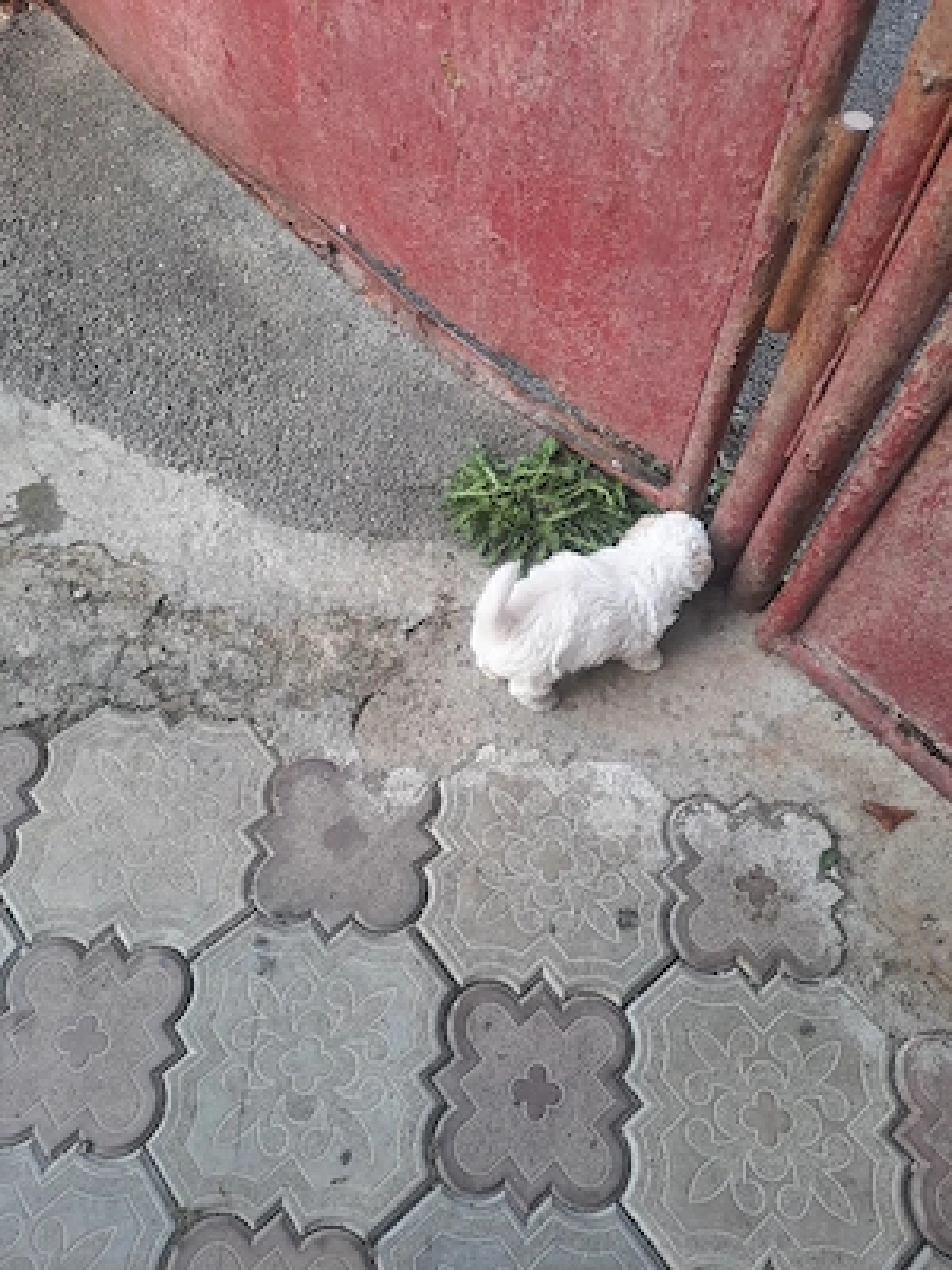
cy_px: 635
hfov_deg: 54.9
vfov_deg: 69.4
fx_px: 917
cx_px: 476
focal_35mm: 25
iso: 50
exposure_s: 1/50
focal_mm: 4.6
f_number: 2
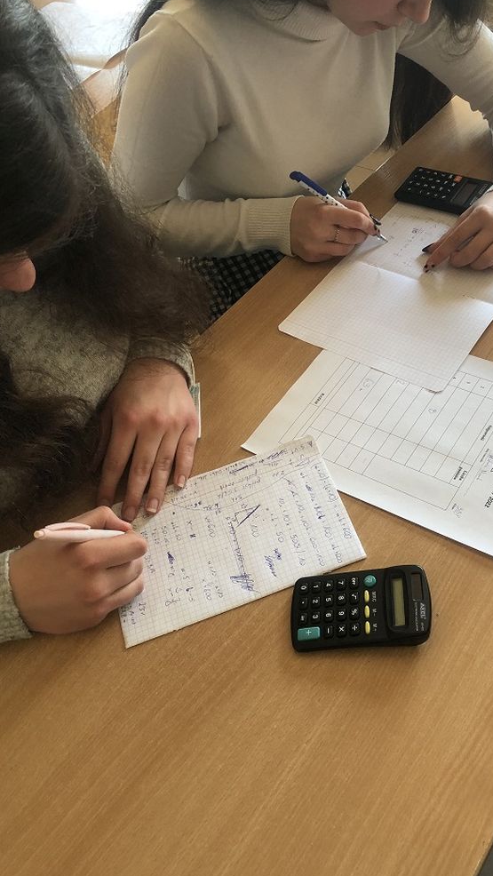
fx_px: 767
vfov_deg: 59.5
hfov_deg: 35.2
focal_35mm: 33
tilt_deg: -46.8
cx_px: 341
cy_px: 431
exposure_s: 1/30
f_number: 1.8
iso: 32
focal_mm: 4
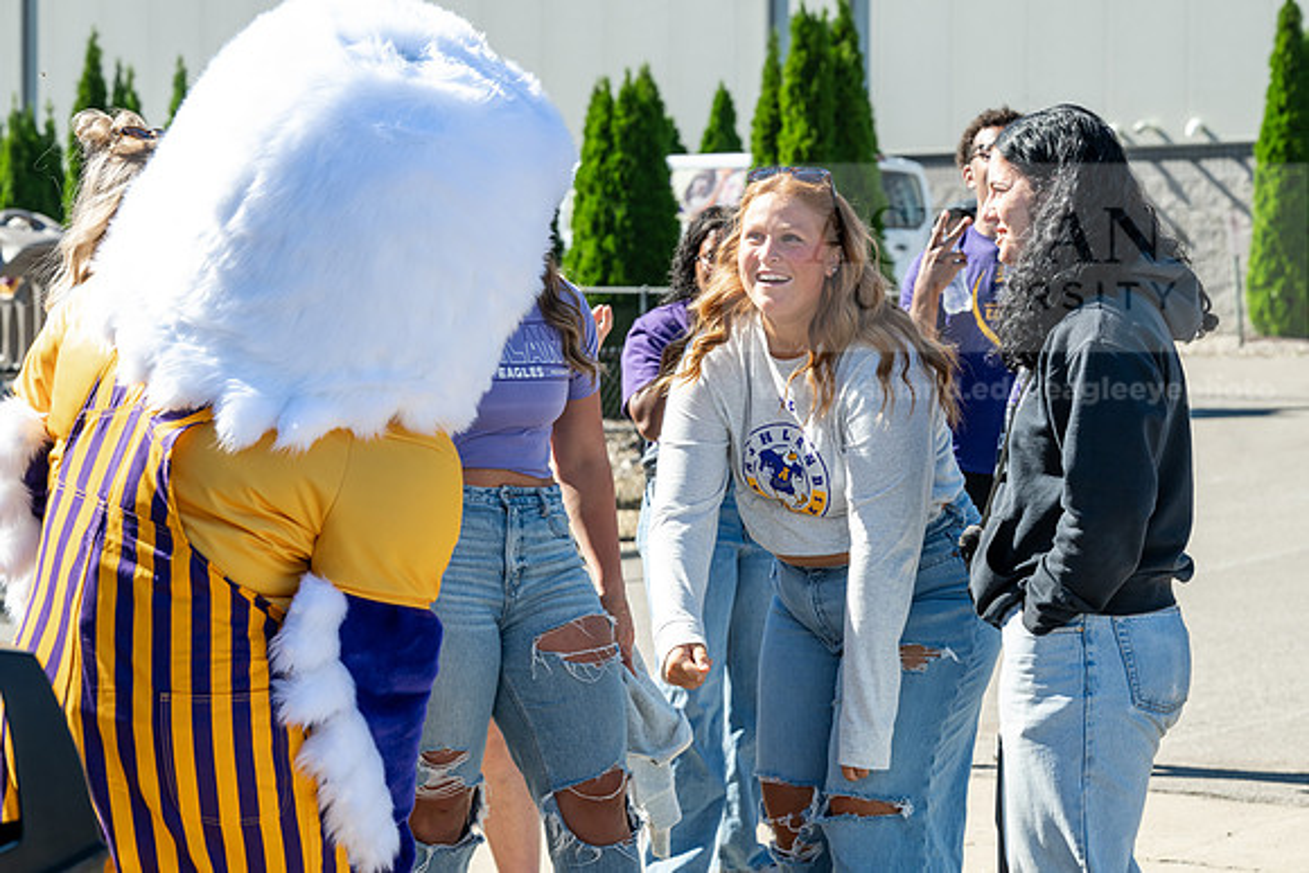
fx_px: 3346
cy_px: 436
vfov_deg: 14.9
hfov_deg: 22.1
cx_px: 654
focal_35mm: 92
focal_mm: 92
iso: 640
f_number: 6.3
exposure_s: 1/1000
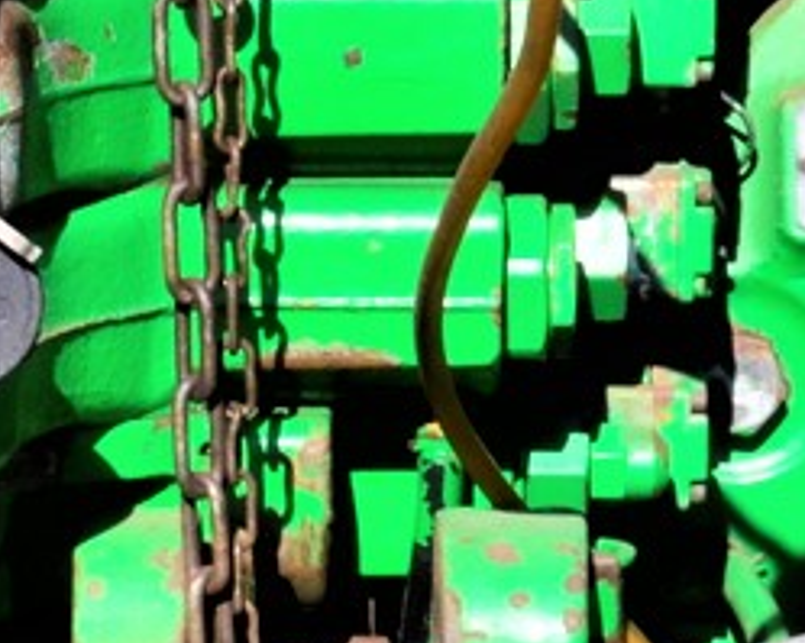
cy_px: 323
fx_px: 4811
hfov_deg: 9.5
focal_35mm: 202
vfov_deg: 7.7
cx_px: 13
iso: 125
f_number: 25
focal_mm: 28
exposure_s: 1/15
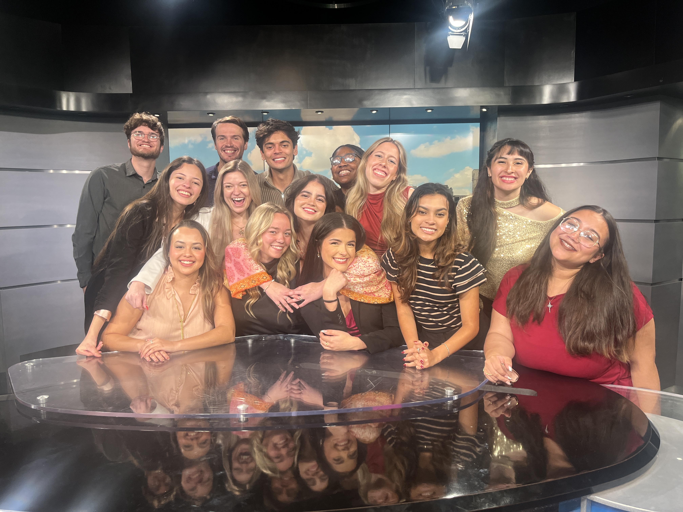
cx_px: 342
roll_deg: +0.8
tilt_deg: -6.0
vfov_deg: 53.1
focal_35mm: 26
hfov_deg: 67.3
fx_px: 513
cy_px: 256
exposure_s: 1/120
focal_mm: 5.1
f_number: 1.6
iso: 100
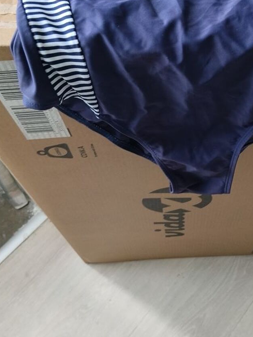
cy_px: 148
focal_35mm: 46
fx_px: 448
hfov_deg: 31.3
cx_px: 170
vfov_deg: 41.2
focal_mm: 3.96
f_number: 1.8
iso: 160
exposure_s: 1/33.3
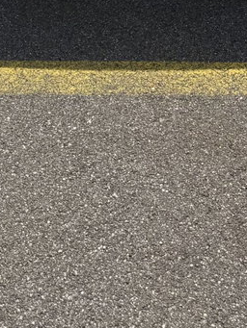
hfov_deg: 15.4
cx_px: 142
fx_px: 913
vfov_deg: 16.8
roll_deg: +0.8
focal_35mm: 96
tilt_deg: -15.7
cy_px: -272
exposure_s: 1/6711
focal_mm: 6.76
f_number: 1.78
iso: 80
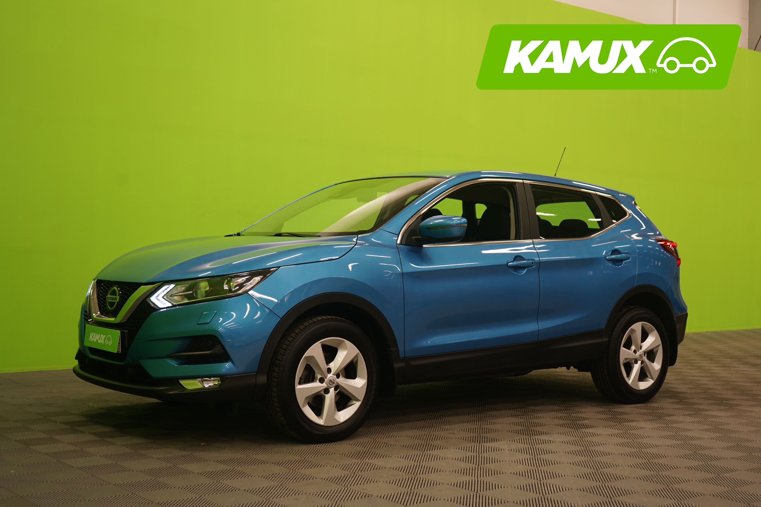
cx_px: 380
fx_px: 972
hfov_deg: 42.7
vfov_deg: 29.2
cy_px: 254
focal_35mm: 46
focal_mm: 46
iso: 400
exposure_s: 1/10
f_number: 5
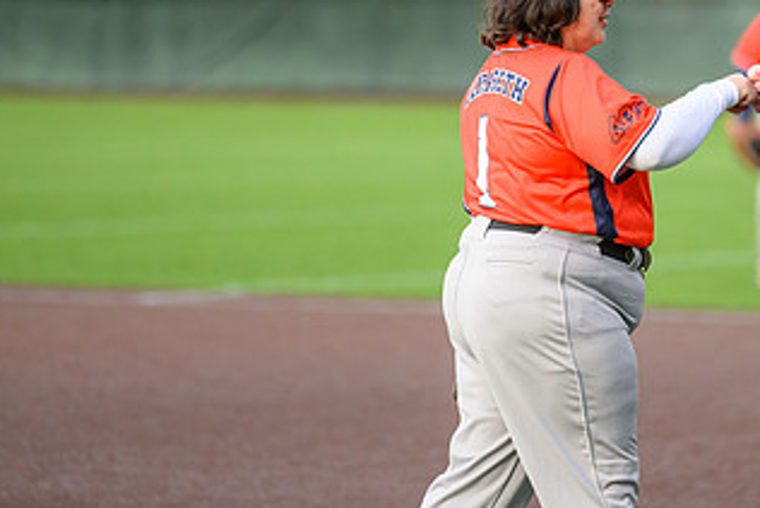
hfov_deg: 5.1
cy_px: 193
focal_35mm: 407
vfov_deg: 3.4
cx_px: 605
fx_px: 8596
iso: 1250
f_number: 2.8
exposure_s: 1/2000
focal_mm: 200
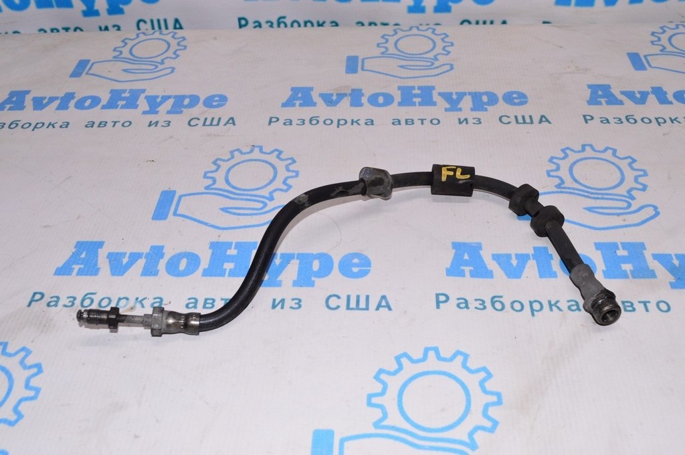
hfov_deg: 51.3
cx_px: 342
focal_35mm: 38
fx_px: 713
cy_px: 228
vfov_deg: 35.4
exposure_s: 1/200
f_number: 8
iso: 1600
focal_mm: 25
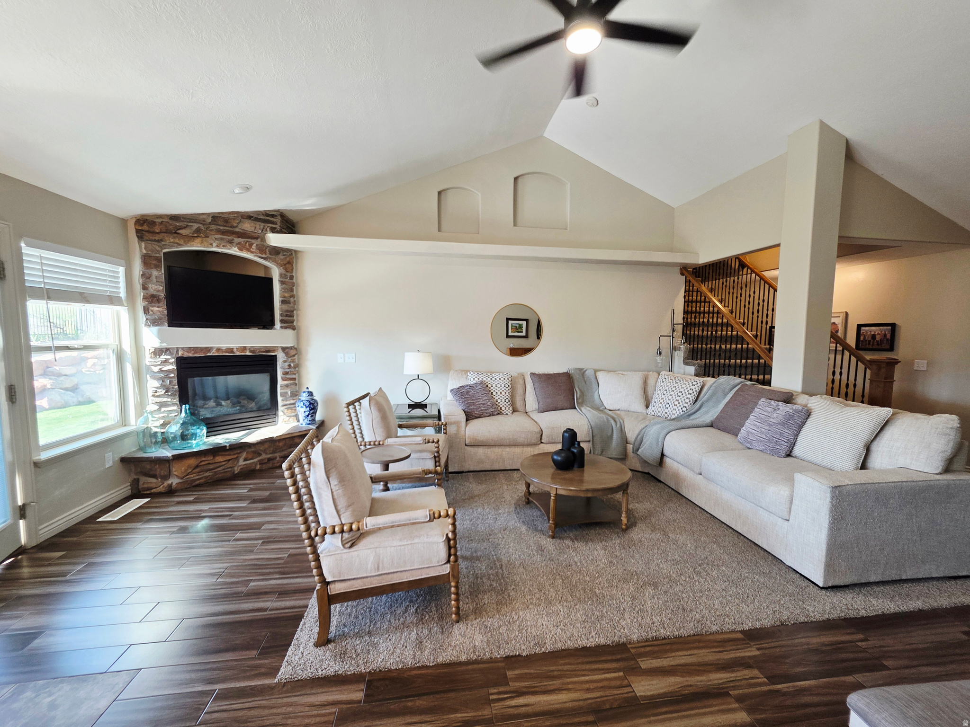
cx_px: 485
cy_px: 364
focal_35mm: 13
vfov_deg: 89.9
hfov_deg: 106.2
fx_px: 364
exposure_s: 1/53.2
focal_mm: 2.2
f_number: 1.9
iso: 64
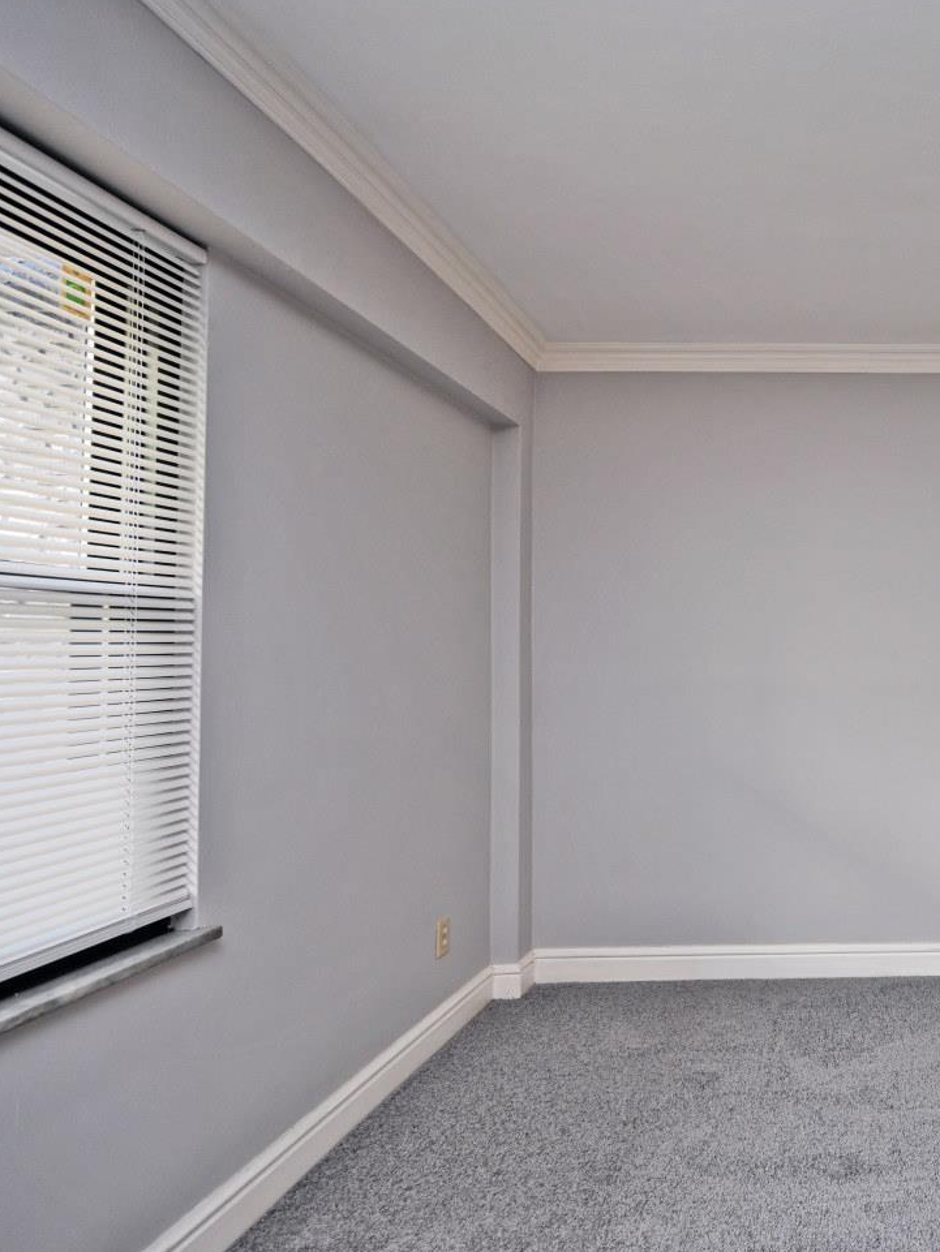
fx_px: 760
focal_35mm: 21
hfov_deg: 53.4
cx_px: 888
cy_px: 638
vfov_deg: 79.0
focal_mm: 14
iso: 450
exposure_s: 1/60
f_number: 4
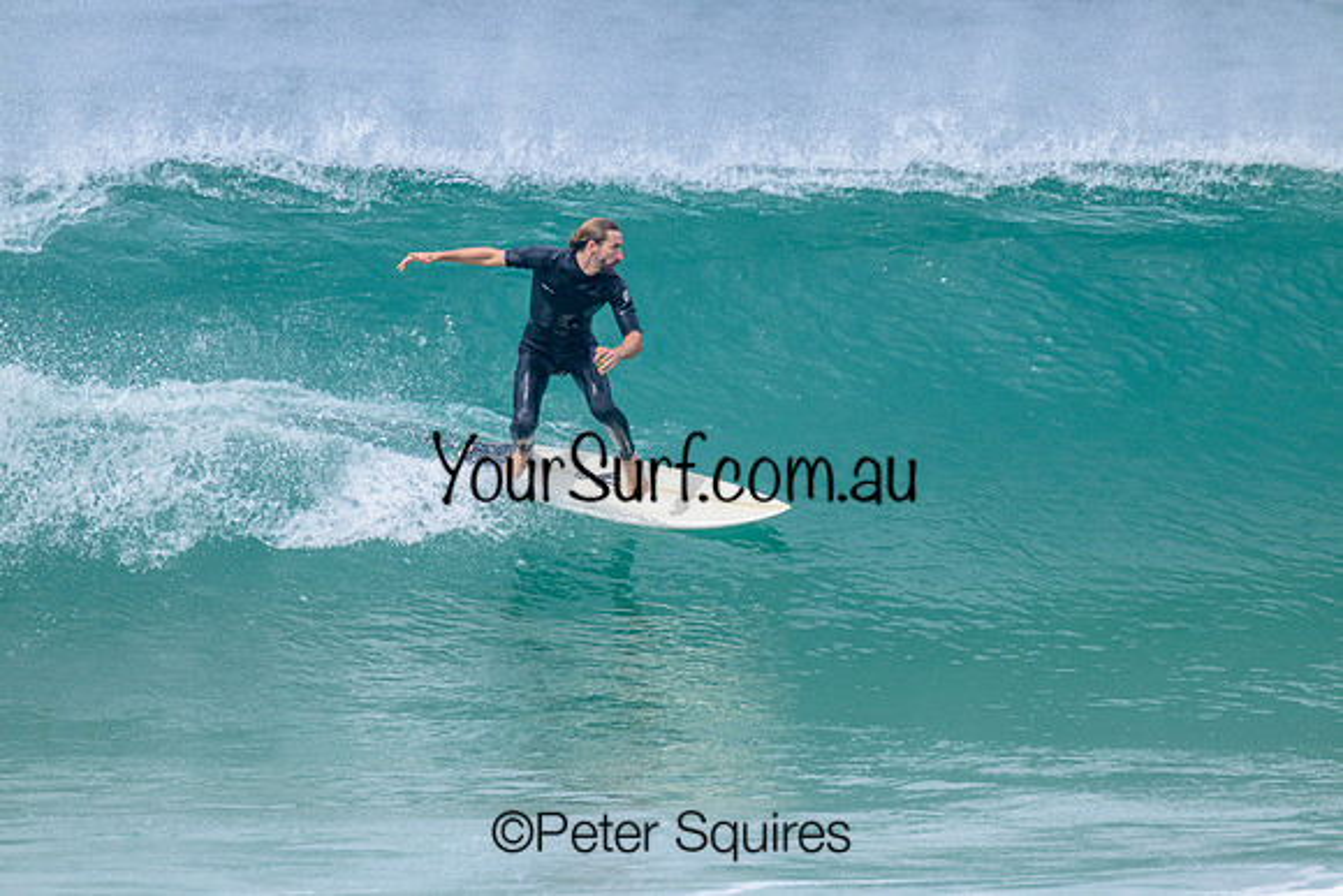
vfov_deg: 1.7
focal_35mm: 800
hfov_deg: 2.6
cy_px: 448
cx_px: 672
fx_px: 29850
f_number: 11
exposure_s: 1/2000
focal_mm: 800
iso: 1100
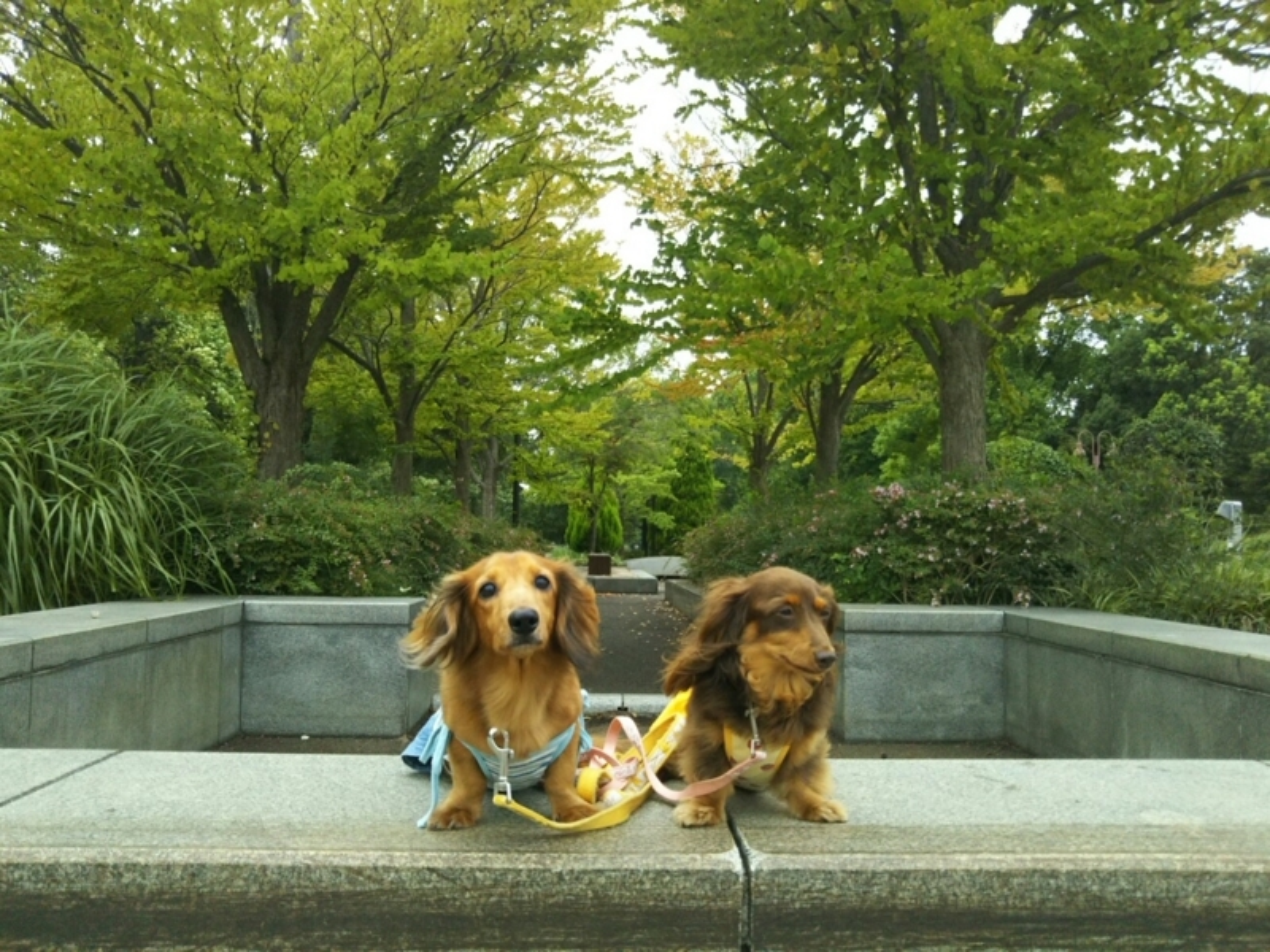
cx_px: 635
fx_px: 1101
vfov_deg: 46.8
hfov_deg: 60.0
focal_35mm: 30
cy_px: 476
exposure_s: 1/120
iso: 80
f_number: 2.2
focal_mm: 4
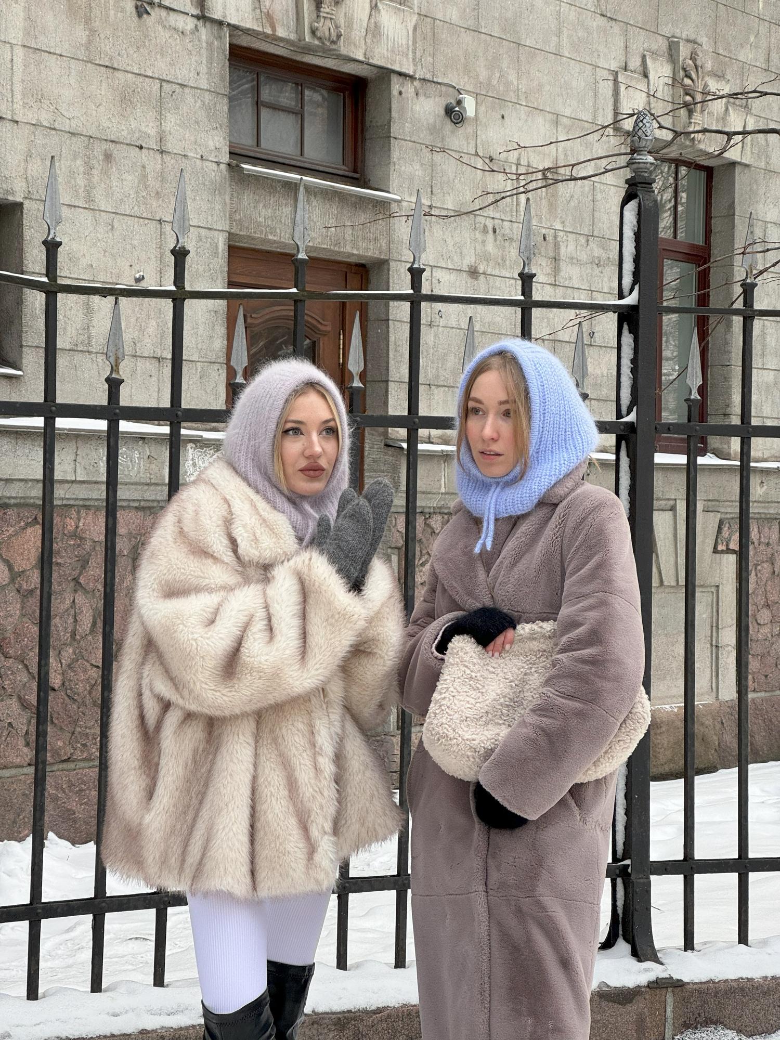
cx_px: 390
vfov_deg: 25.3
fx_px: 2313
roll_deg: -0.4
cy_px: 520
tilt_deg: -0.2
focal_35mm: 77
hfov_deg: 19.1
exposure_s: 1/99
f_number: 2.8
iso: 64
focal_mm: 9
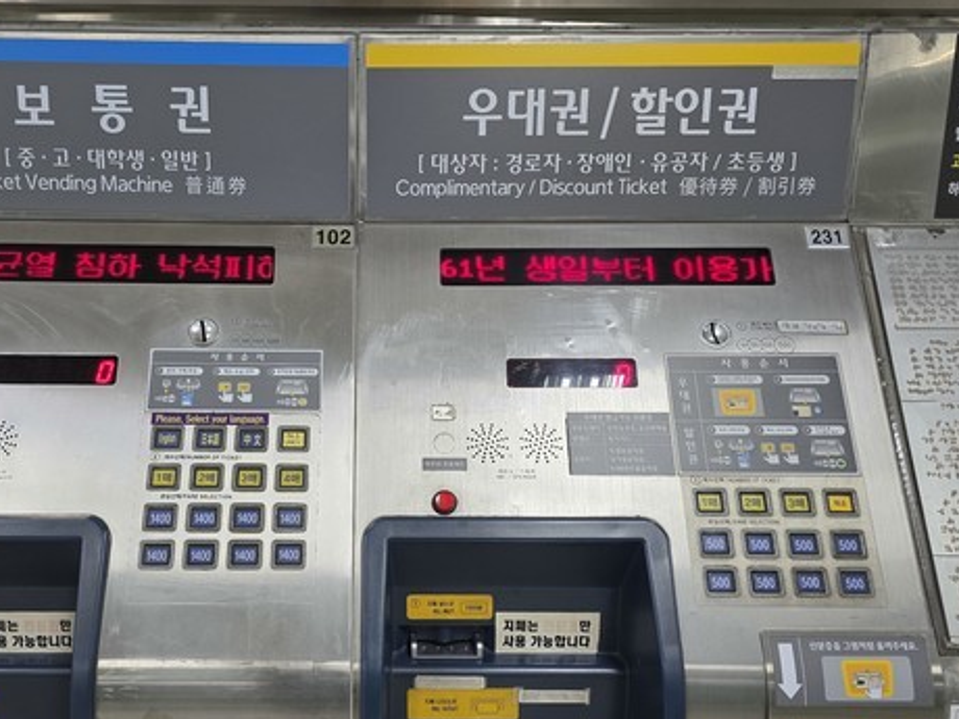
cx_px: 365
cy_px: 454
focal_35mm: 30
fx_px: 831
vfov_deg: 46.3
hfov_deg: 59.3
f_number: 1.7
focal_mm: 6.3
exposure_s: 1/120
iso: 125
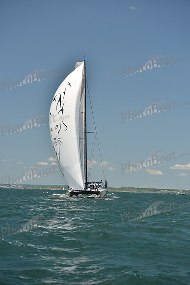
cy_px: 142
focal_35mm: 95
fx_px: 752
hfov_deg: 14.4
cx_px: 95
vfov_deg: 21.5
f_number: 4.5
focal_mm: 95
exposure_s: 1/1250
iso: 320
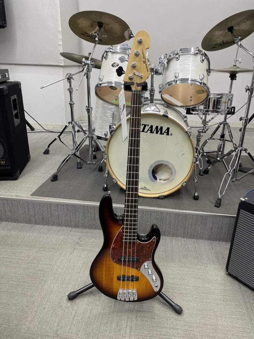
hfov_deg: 53.1
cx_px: 127
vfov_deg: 67.3
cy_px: 170
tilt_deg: -22.4
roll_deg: -1.5
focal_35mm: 26
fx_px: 254
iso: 125
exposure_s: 1/100
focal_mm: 4.2
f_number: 1.6
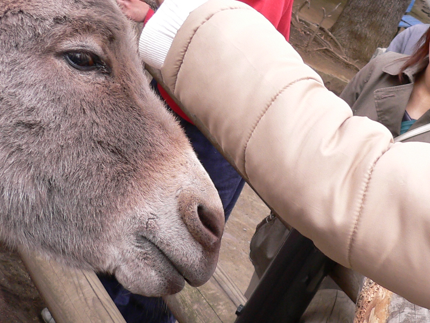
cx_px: 306
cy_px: 140
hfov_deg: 26.1
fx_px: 919
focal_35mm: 74
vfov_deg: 19.9
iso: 100
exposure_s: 1/100
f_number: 2.8
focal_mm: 5.8
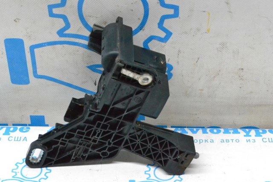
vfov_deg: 16.5
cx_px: 136
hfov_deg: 24.6
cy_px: 91
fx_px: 625
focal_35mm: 82
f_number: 9
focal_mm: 55
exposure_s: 1/160
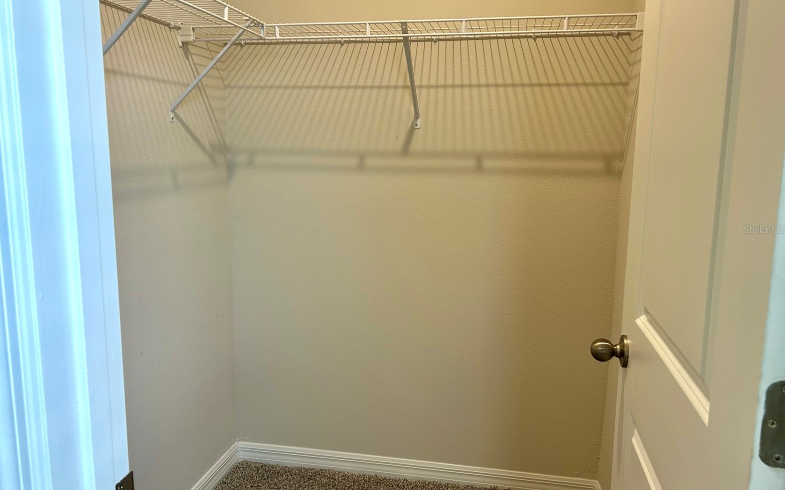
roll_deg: +0.5
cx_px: 392
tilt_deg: -8.3
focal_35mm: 28
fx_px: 599
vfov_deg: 44.5
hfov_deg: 66.5
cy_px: 229
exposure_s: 1/120
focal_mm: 5.7
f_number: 1.5
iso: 64
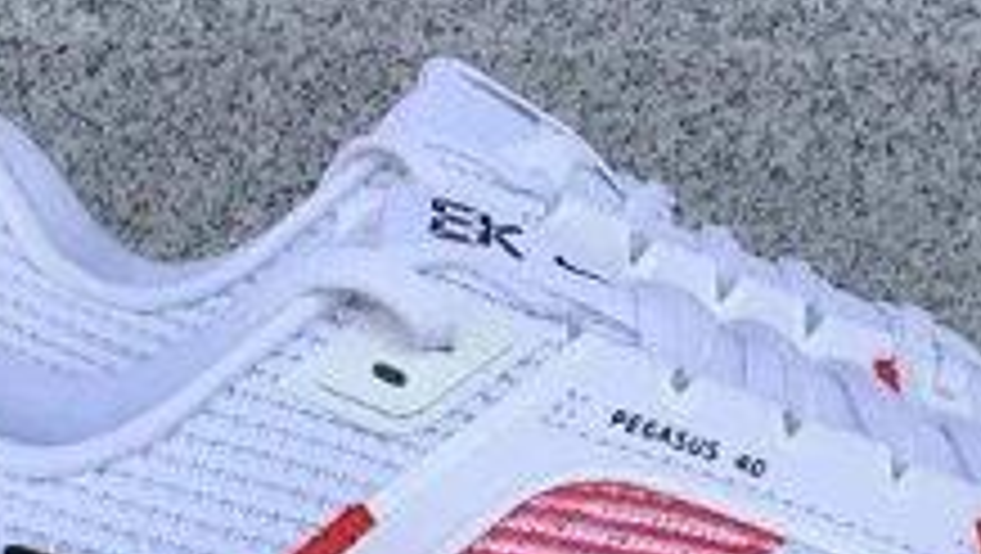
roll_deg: -1.0
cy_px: 905
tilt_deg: -21.7
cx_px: 657
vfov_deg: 11.6
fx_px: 2577
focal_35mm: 99
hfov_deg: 21.5
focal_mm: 3.3
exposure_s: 1/494
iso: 25
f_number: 2.4
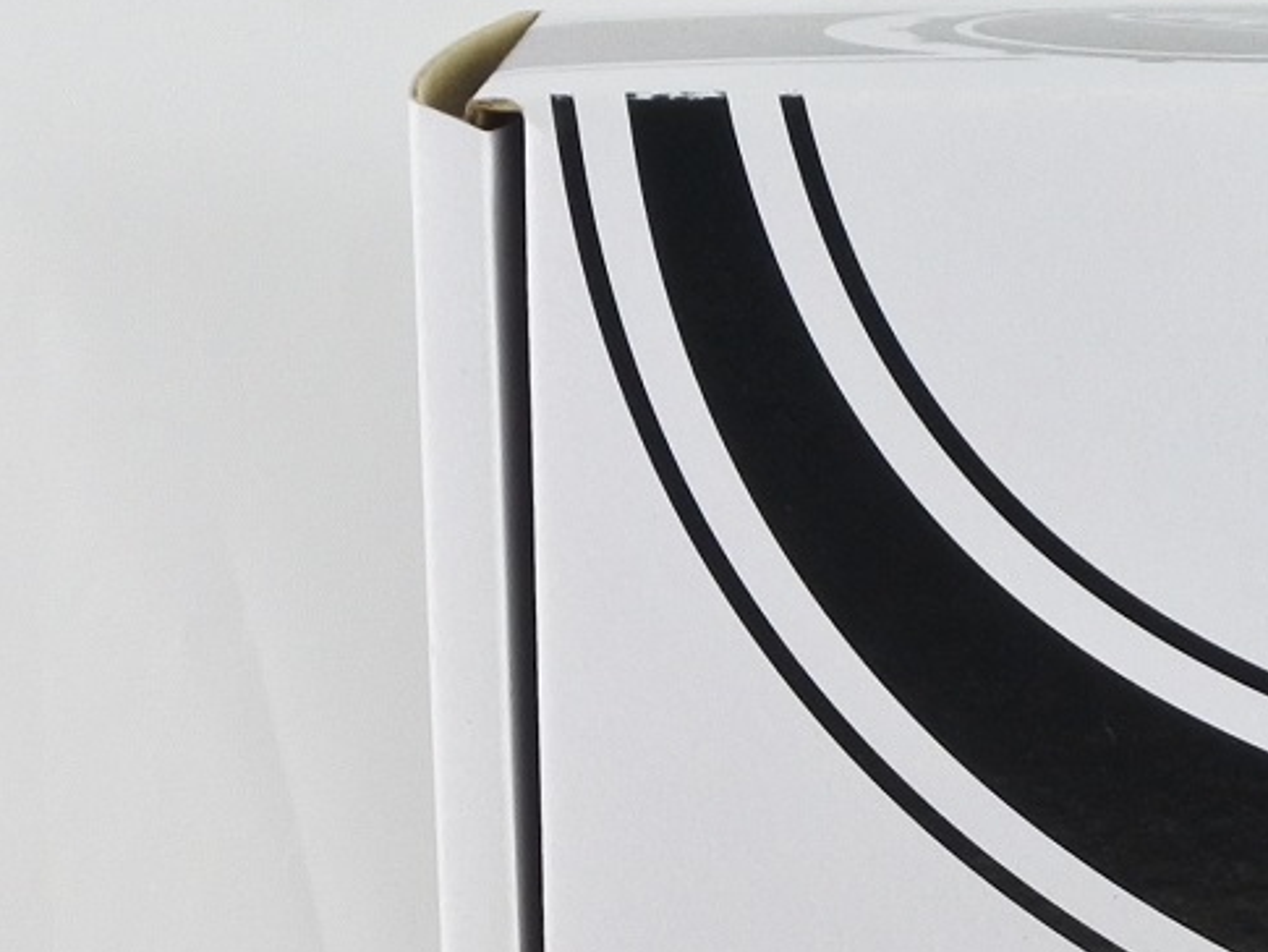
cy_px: 1386
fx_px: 5716
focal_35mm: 156
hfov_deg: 12.6
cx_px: 1110
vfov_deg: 9.3
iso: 500
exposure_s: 1/125
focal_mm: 15.7
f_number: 4.2
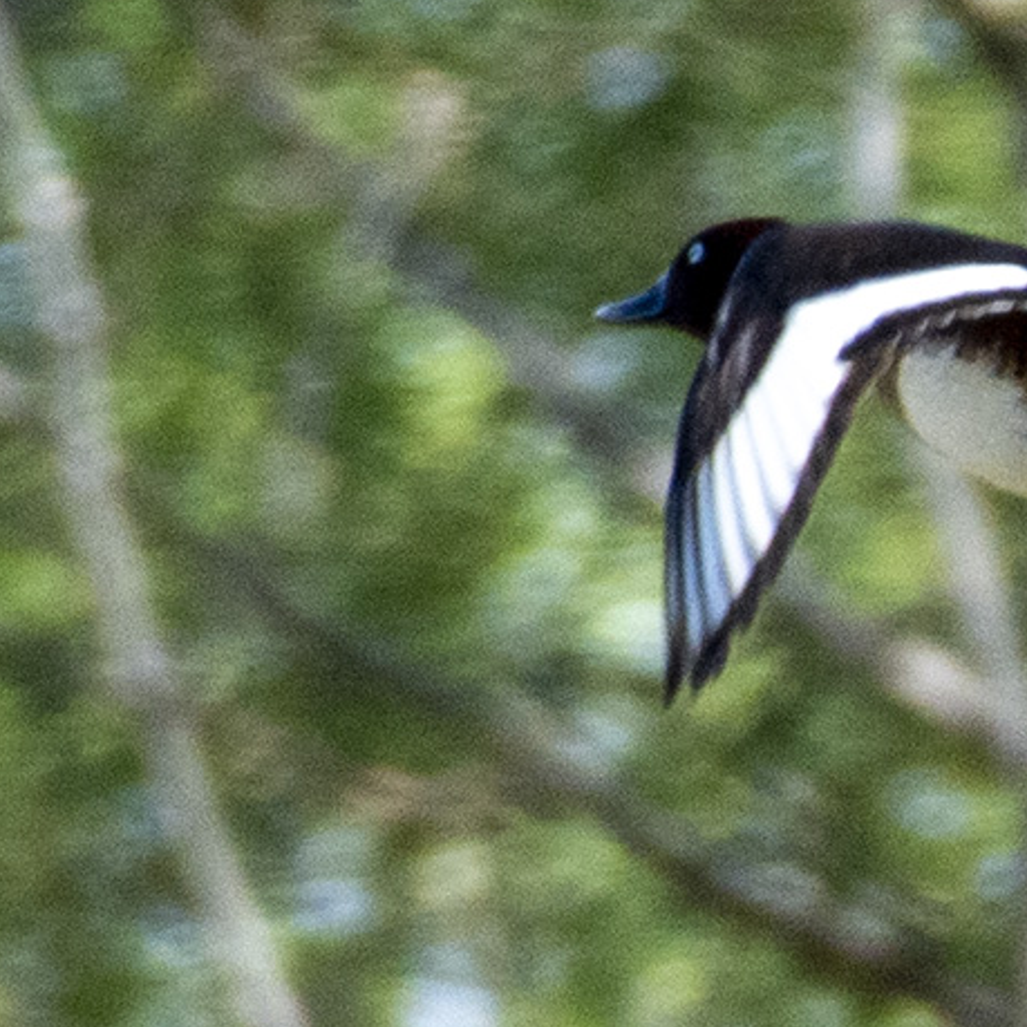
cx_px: 1072
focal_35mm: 1389
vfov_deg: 1.3
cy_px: 516
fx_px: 46623
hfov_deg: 1.3
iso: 800
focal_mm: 500
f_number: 8
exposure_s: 1/1000
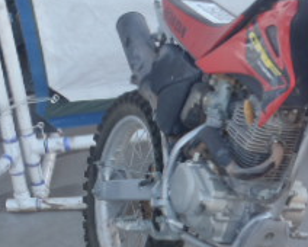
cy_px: 224
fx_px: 967
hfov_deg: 17.6
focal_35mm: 106
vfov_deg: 14.4
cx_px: 311
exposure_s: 1/80
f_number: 4.1
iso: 80
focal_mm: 6.53
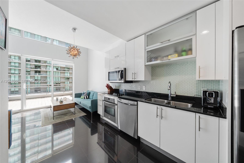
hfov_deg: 112.6
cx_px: 122
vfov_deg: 90.0
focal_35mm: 12
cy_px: 82
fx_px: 81
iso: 500
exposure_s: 1/25
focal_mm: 12
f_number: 9
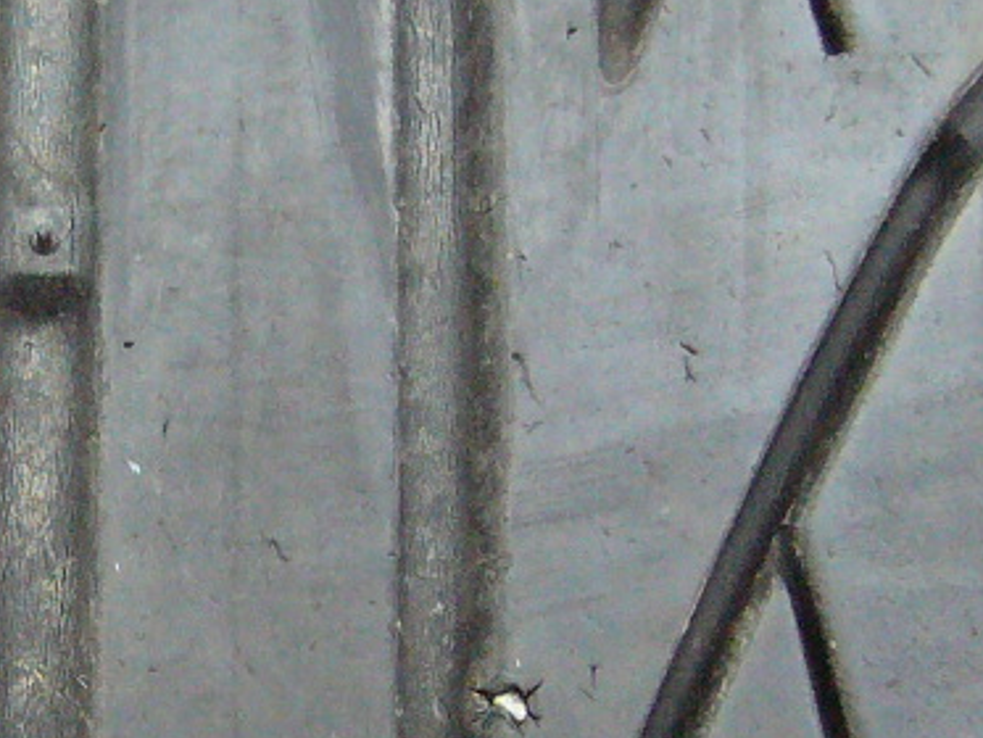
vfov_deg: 12.4
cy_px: 432
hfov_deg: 16.3
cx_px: 208
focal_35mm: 120
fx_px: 3409
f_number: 2.8
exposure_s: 1/320
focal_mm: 5.8
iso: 400
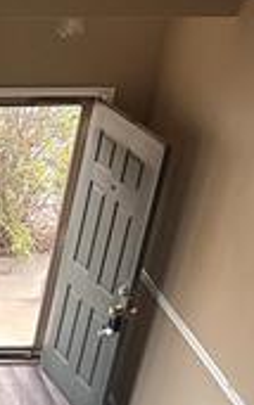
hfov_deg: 11.8
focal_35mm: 95
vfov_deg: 21.1
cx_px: -311
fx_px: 1051
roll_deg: +0.4
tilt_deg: -34.4
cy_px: 404
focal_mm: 6.86
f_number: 1.78
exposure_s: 1/60
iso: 320
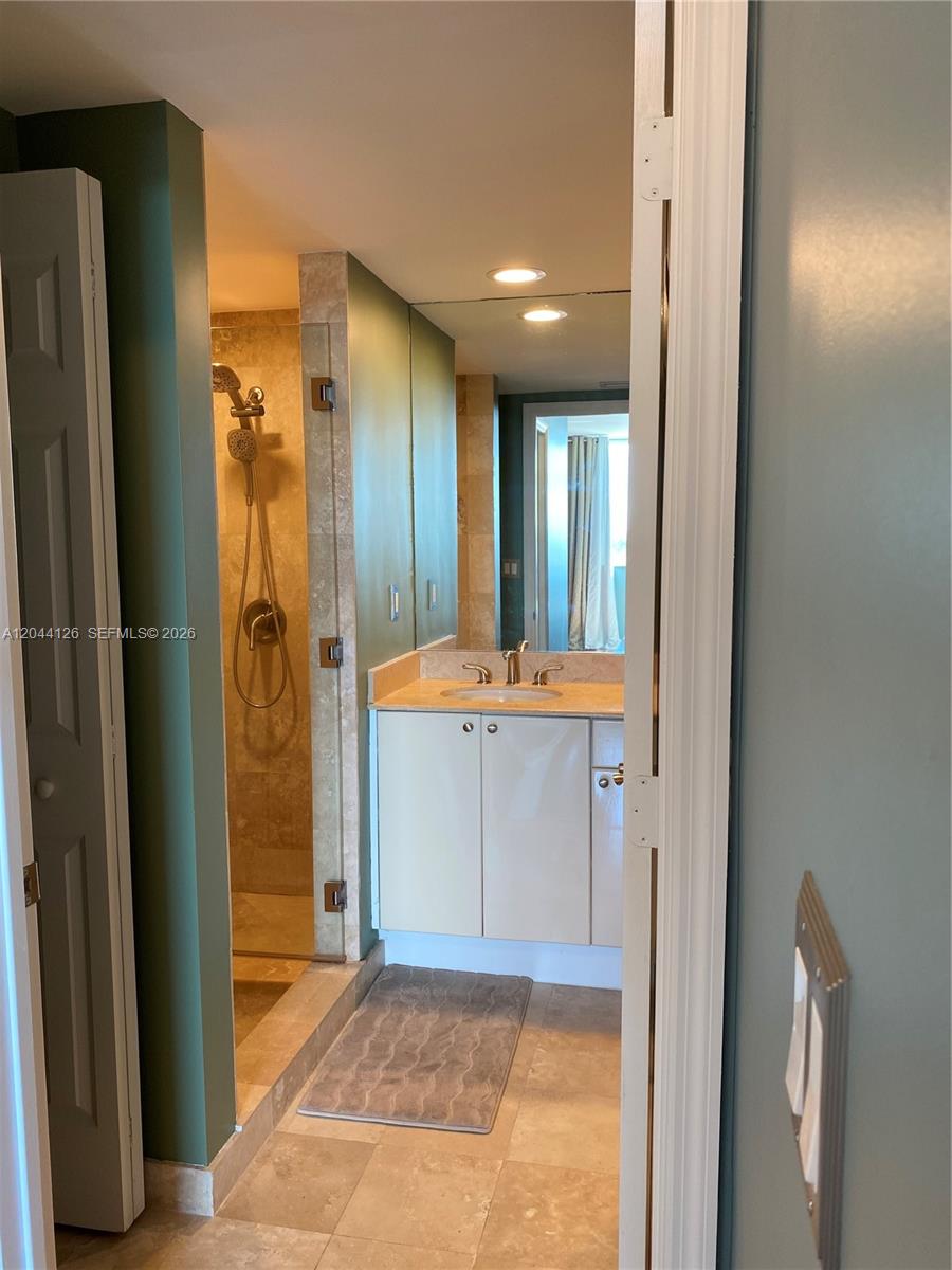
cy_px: 635
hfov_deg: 53.1
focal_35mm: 26
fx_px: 953
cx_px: 476
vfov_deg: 67.3
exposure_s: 1/60
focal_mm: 4.25
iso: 64
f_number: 1.8
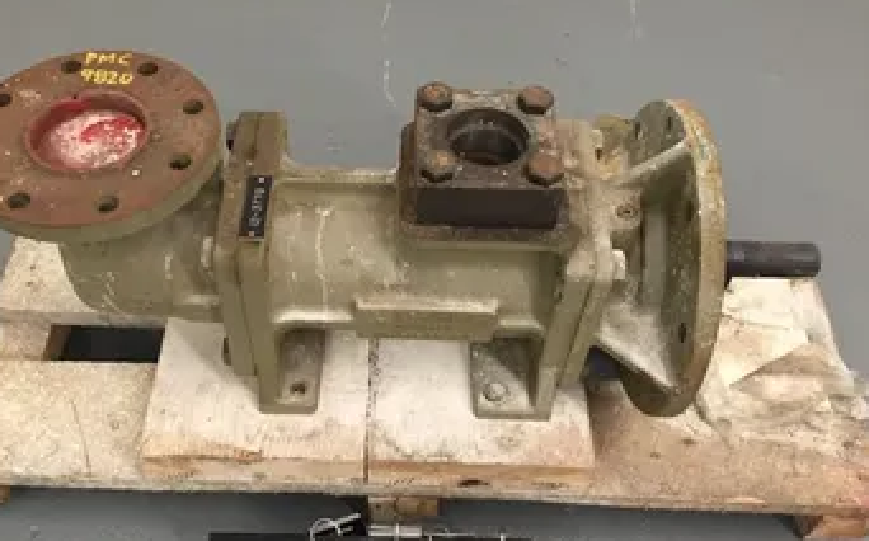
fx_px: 852
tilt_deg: -52.0
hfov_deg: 53.9
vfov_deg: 35.3
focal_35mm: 36
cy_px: 267
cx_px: 376
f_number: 2.2
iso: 100
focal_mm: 4.15
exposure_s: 1/30
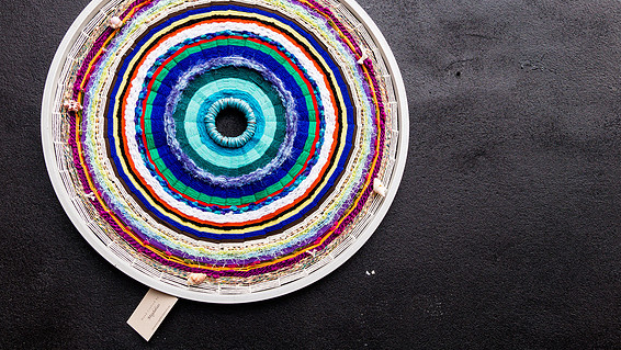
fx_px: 503
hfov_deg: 63.4
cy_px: 140
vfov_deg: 38.2
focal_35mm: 31
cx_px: 317
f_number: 6.3
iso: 200
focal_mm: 19
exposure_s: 1/160
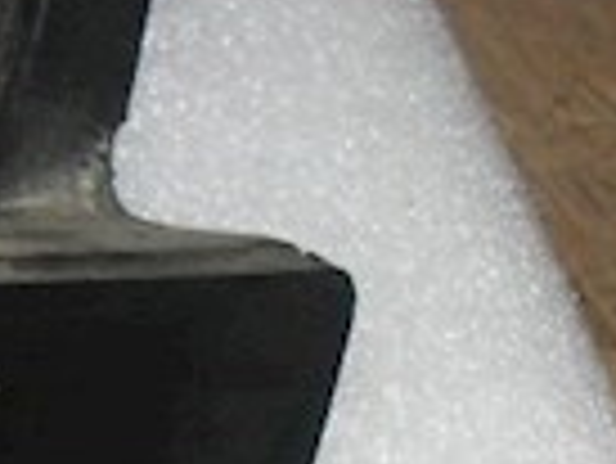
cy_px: 1014
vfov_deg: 8.5
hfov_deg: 11.9
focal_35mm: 163
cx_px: -94
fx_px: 2903
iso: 200
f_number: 3.2
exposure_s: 1/45
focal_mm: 6.3
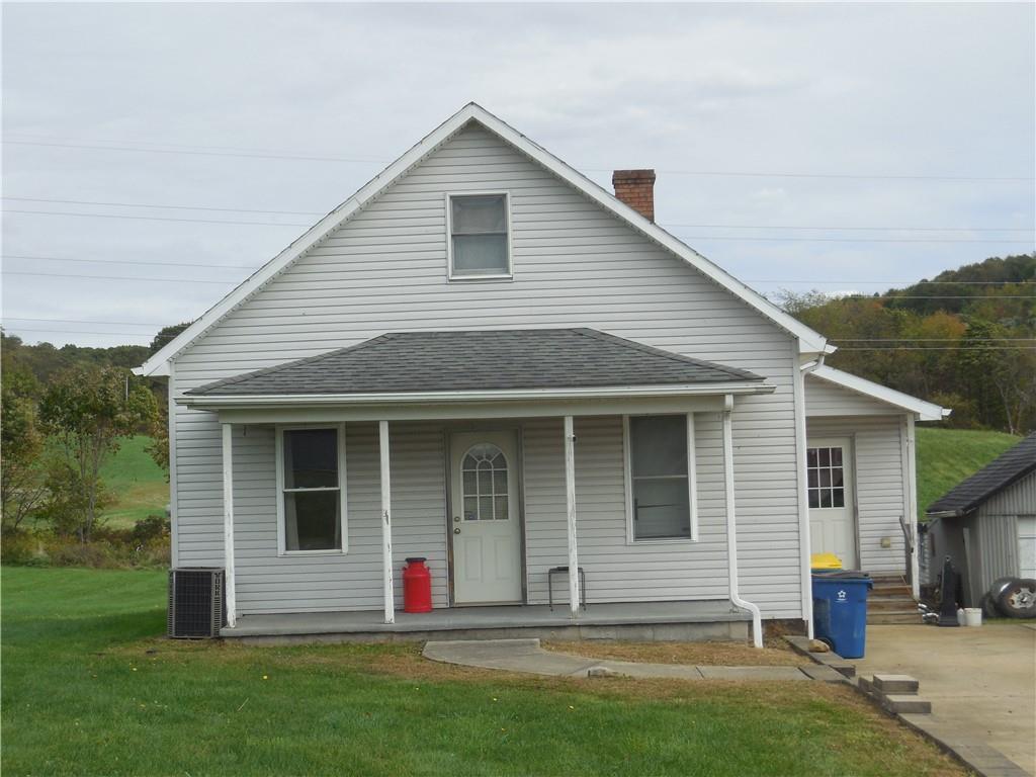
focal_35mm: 66
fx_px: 1975
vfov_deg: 22.3
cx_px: 518
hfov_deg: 29.4
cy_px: 388
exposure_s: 1/800
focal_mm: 10.9
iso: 125
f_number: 4.2
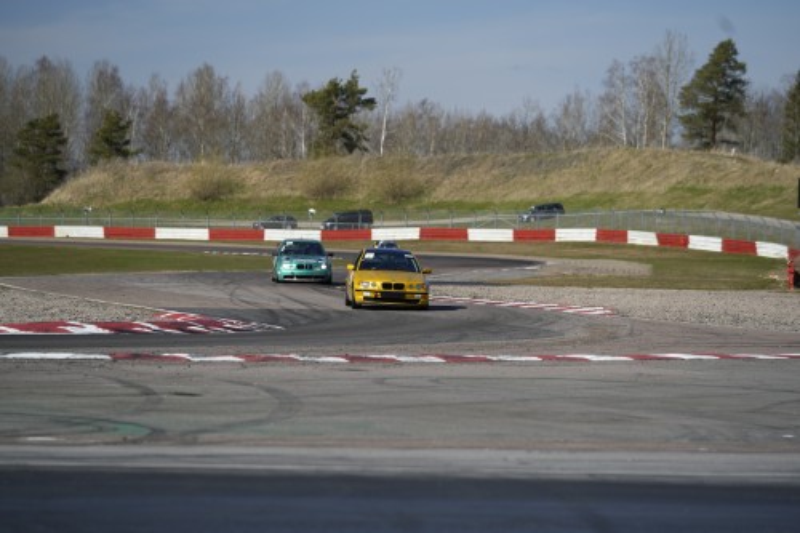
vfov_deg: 9.3
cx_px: 400
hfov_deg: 14.0
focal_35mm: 147
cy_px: 266
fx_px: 3265
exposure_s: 1/1000
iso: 125
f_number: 3.5
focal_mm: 147
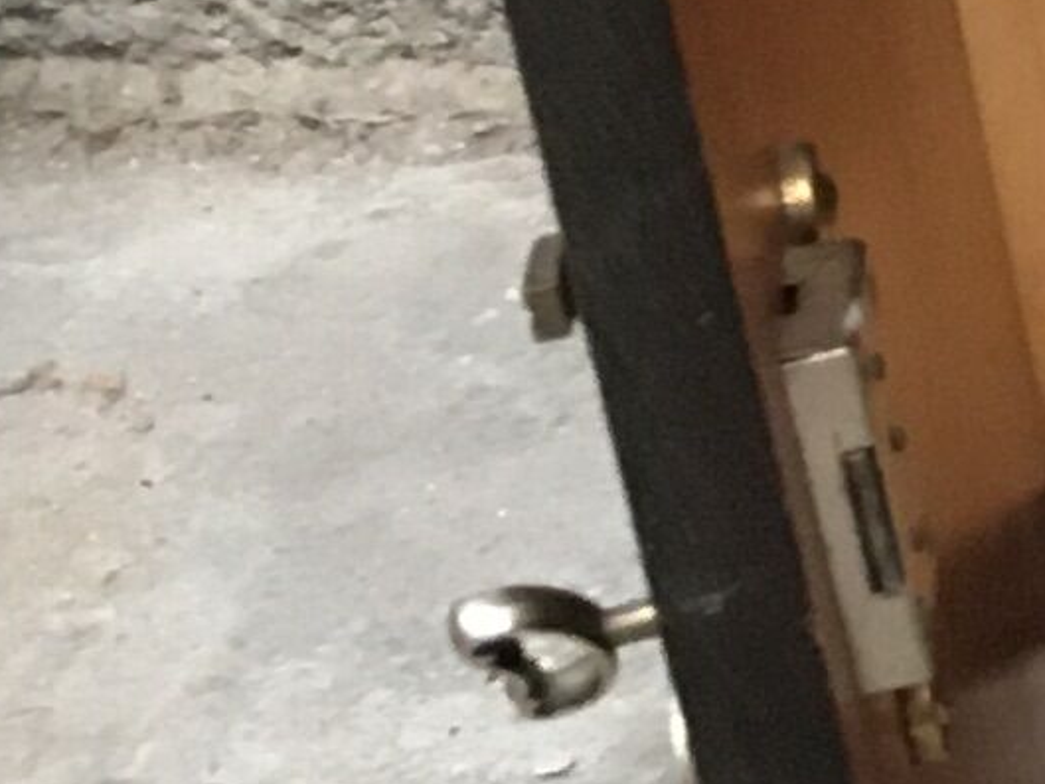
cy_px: -737
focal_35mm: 221
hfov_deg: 7.9
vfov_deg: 6.5
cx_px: 2914
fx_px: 6673
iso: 160
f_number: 2.2
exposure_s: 1/33
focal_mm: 4.15
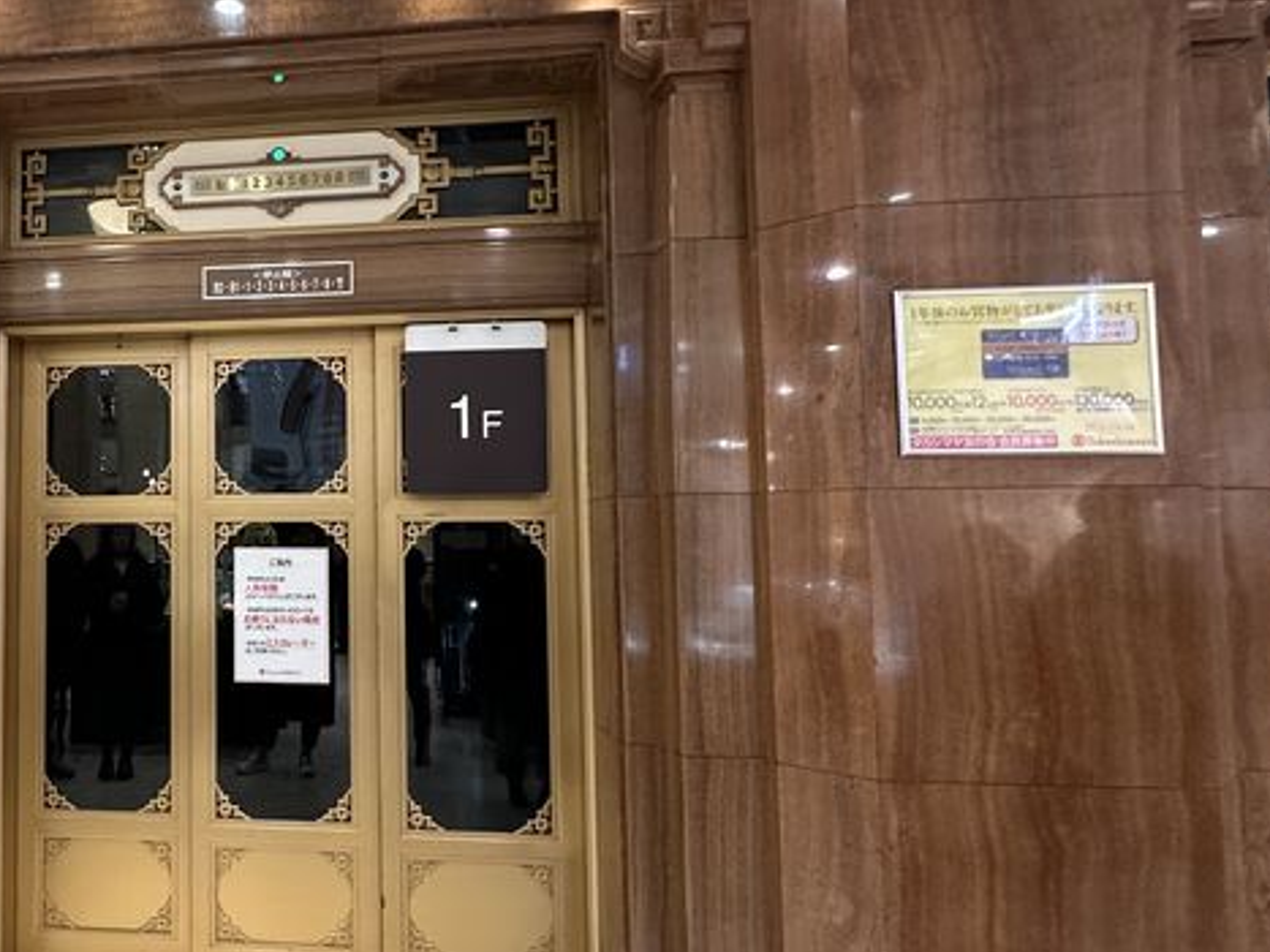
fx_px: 990
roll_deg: +0.9
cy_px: 477
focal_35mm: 27
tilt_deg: +3.7
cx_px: 228
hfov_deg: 59.4
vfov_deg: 51.3
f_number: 2.2
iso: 250
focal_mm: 2.22
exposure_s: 1/50
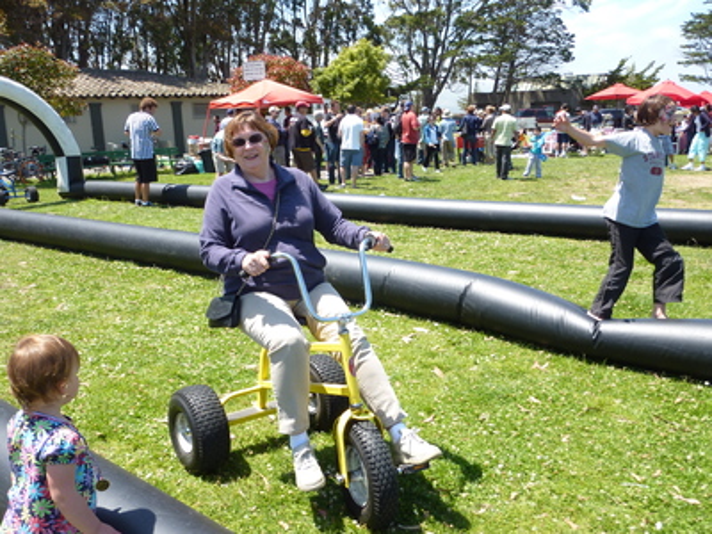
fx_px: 658
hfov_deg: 56.8
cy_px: 267
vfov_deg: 44.2
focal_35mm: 32
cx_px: 356
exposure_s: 1/250
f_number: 4
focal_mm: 5.3
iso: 80
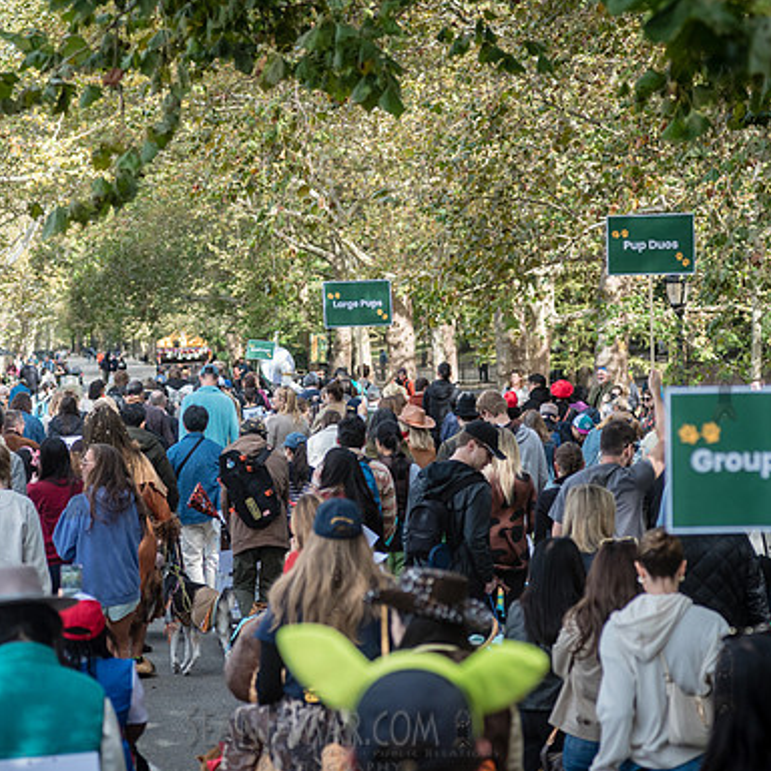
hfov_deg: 14.8
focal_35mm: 118
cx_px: 358
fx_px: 2973
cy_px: 385
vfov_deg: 14.8
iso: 1000
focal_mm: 86
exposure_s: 1/1600
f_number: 4
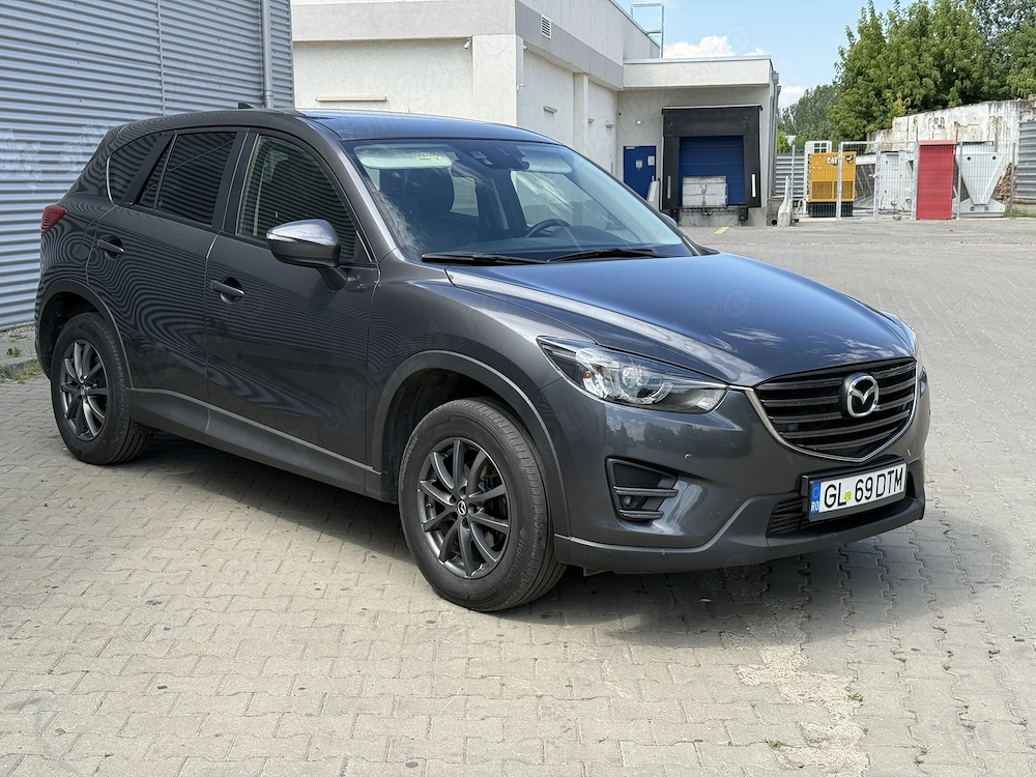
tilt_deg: -8.0
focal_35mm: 48
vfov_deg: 30.3
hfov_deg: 39.7
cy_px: 388
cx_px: 518
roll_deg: +0.2
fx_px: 1437
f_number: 1.78
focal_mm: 6.76
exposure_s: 1/1715
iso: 80
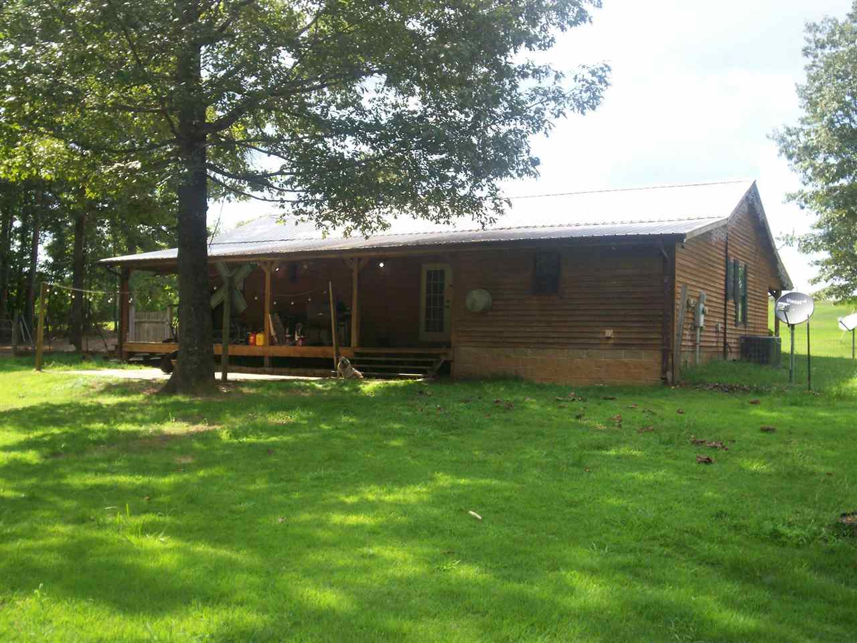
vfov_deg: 39.7
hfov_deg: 51.4
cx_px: 428
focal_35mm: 36
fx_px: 891
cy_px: 322
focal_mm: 5.9
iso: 100
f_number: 4.5
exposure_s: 1/163
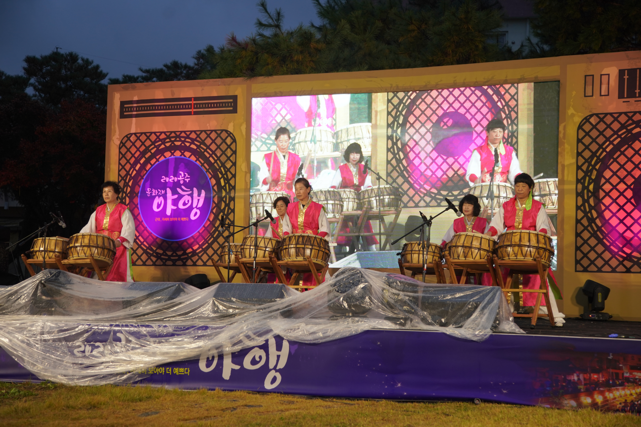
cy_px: 214
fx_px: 1157
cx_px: 320
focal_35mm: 65
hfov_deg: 31.0
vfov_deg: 20.9
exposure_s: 1/100
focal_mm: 65
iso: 1000
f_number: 4.5
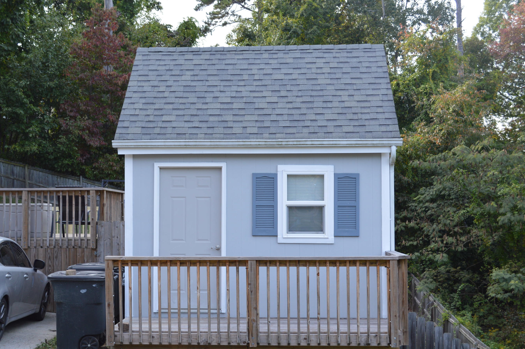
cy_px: 192
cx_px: 242
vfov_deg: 26.9
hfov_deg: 39.6
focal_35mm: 50
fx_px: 728
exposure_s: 1/125
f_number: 5.6
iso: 180
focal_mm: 30
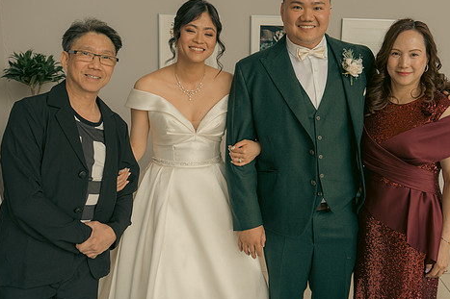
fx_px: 512
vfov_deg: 32.6
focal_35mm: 41
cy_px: 129
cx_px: 260
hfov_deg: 47.3
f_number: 3.5
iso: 200
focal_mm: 33
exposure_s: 1/160
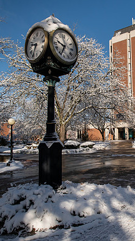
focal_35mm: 31
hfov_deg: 35.3
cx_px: 124
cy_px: 117
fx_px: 197
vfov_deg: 62.6
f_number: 8
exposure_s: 1/400
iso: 200
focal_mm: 19
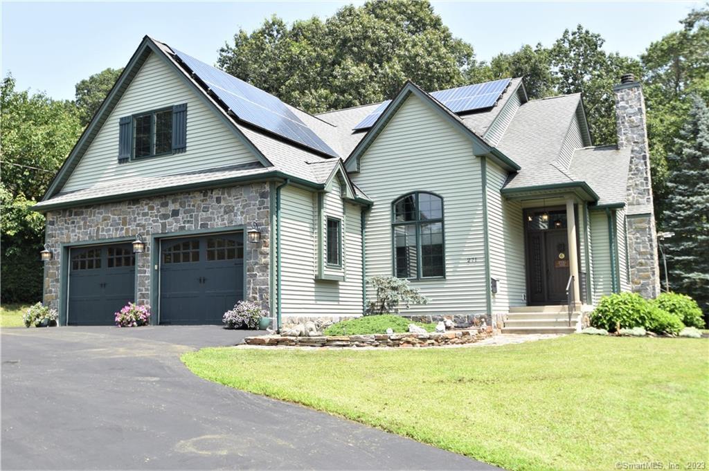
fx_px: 620
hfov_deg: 59.5
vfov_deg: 41.6
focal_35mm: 32
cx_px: 354
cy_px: 236
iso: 220
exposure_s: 1/250
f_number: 8
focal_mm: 21
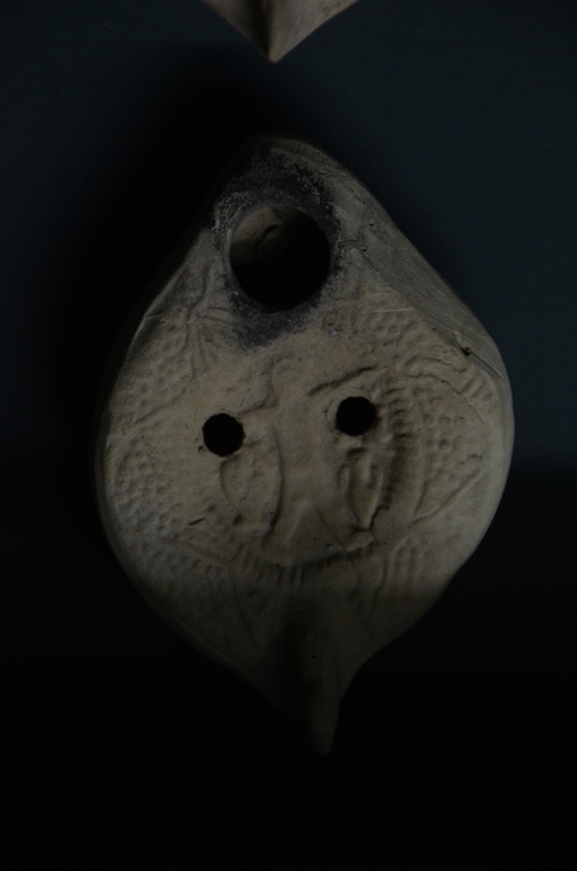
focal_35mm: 225
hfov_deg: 6.1
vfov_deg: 9.2
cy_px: 436
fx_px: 5432
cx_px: 288
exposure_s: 1/60
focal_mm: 150
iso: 1000
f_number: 6
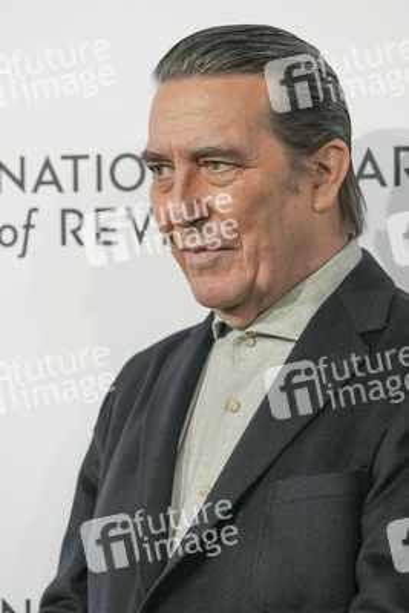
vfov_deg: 15.5
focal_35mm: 132
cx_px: 204
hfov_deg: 10.4
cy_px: 306
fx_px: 2247
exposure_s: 1/400
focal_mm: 132
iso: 8000
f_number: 5.6
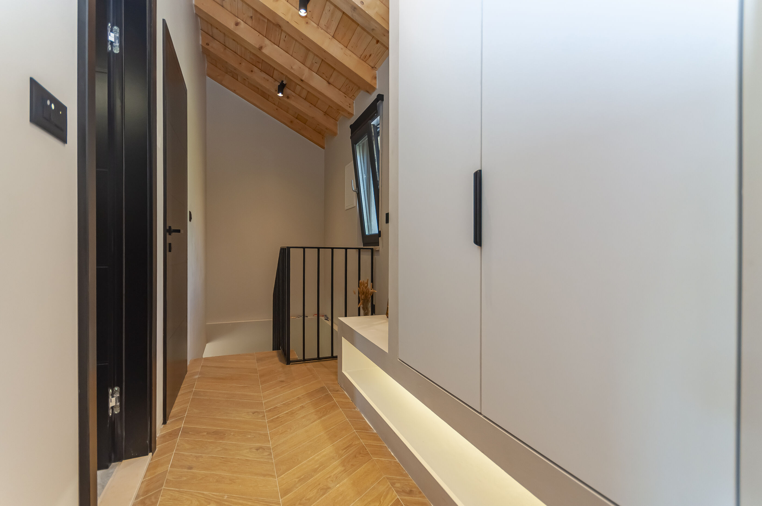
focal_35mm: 15
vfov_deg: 77.2
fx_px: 317
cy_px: 253
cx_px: 381
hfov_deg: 100.5
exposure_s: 1/60
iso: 400
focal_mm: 10
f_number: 5
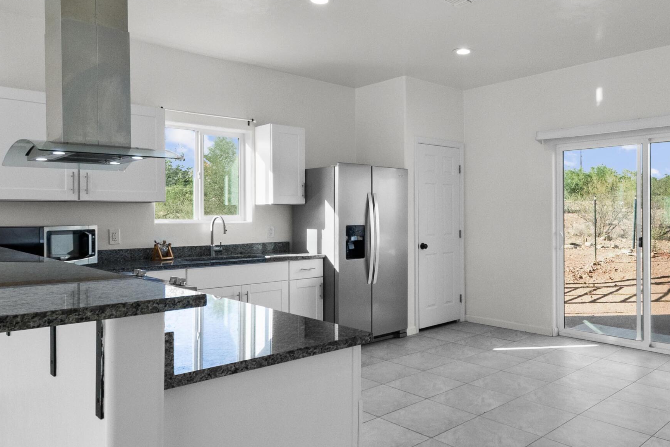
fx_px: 484
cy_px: 215
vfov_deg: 49.5
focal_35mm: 26
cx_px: 412
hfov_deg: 68.5
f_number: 11
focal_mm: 10
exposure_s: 1/40
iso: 800
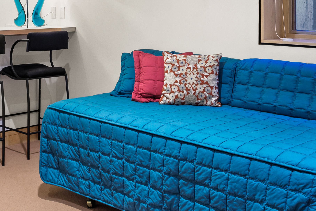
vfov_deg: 21.1
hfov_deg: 31.2
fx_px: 553
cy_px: 15
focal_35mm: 63
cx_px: 70
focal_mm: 19
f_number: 7.1
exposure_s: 1
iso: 500
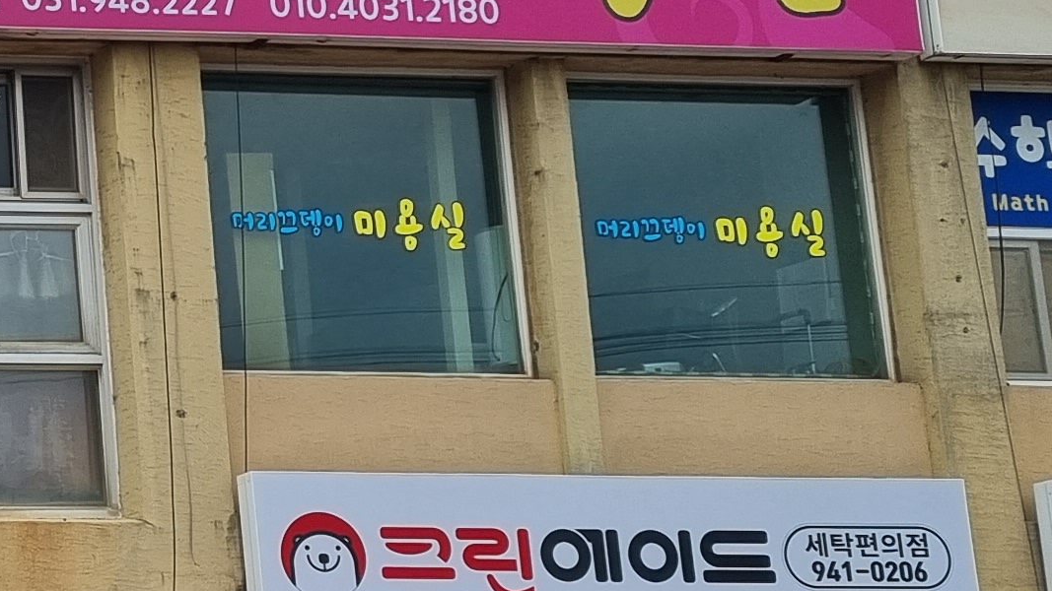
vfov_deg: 11.3
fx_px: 2985
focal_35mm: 107
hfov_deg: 17.0
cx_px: -762
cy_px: 260
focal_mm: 5.4
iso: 50
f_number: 1.8
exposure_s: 1/1448
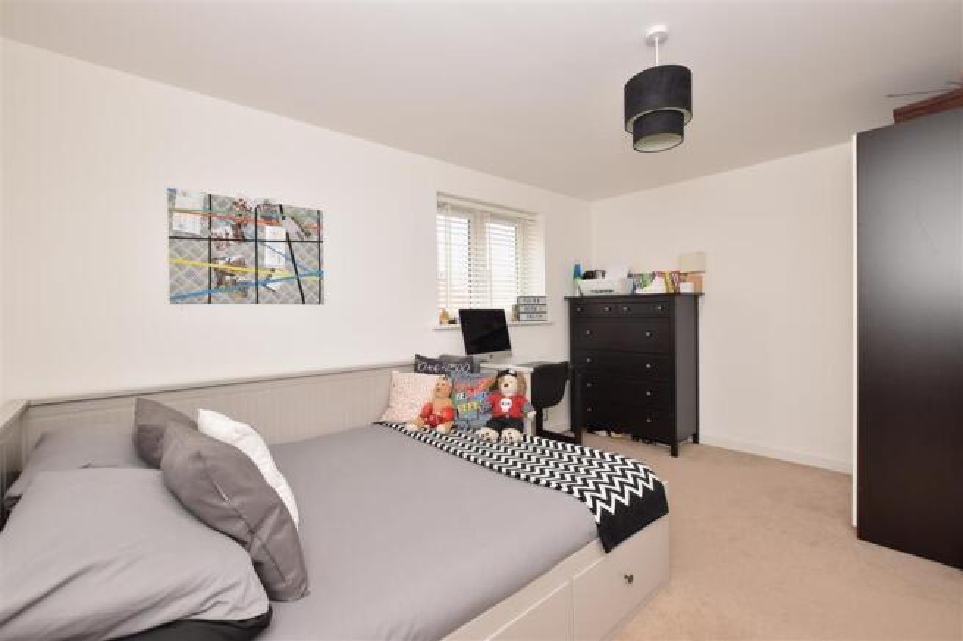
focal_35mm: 15
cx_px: 482
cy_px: 320
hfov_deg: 100.4
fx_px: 401
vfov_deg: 77.3
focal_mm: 10
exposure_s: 1/30
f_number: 9
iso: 400
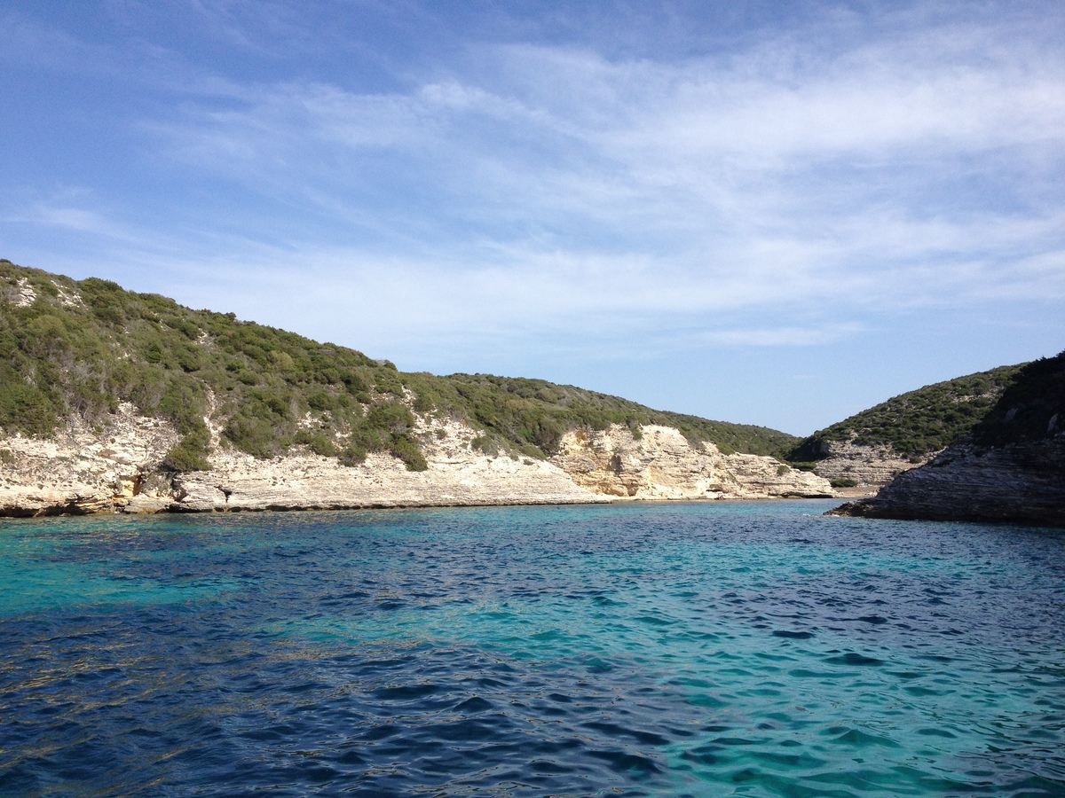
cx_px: 532
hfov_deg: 52.6
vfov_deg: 40.7
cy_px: 399
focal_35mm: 35
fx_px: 1077
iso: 64
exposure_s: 1/1905
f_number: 2.4
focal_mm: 4.28
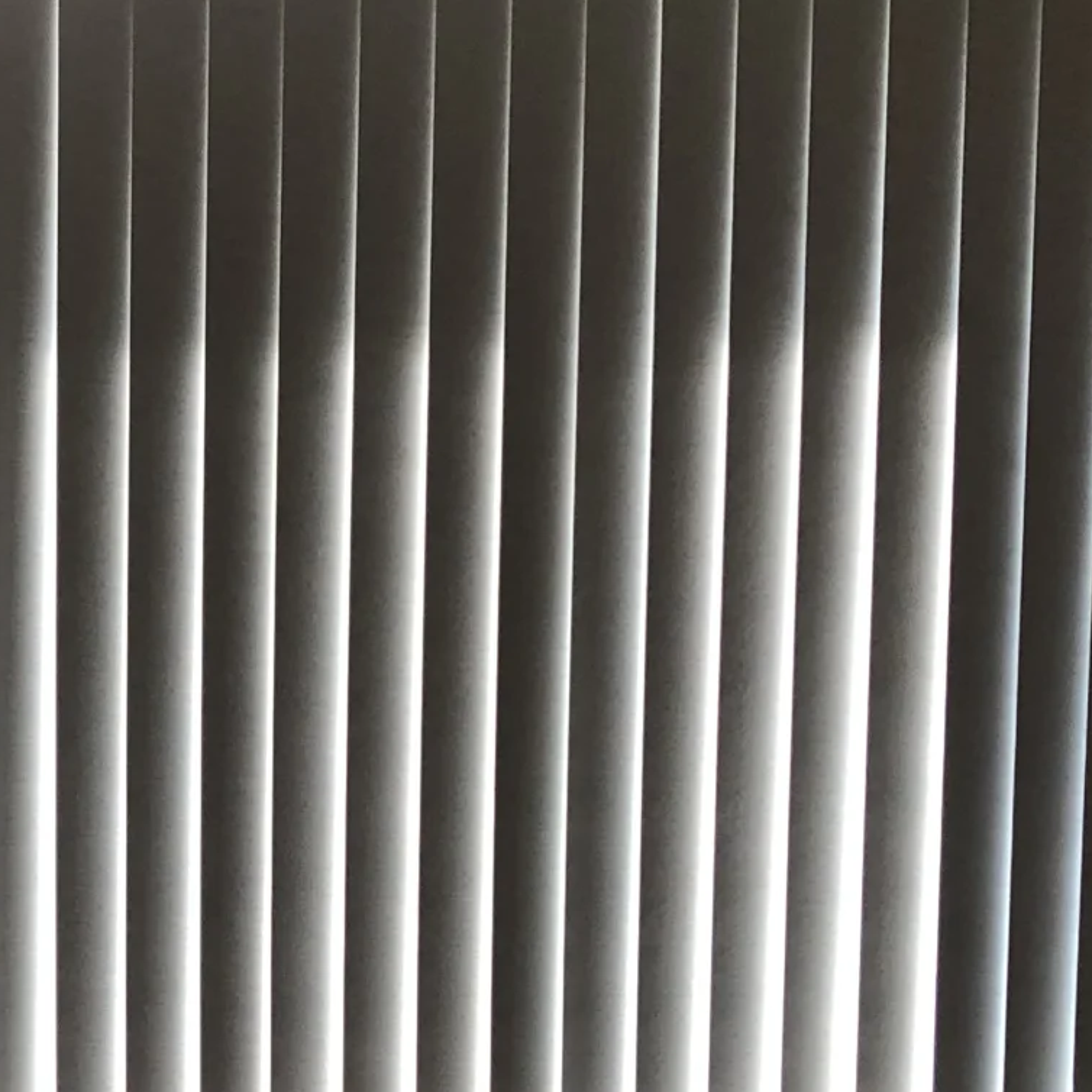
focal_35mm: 84
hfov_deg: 19.6
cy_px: 810
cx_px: -158
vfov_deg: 20.5
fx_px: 2998
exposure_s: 1/40
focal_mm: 4
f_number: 1.8
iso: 25
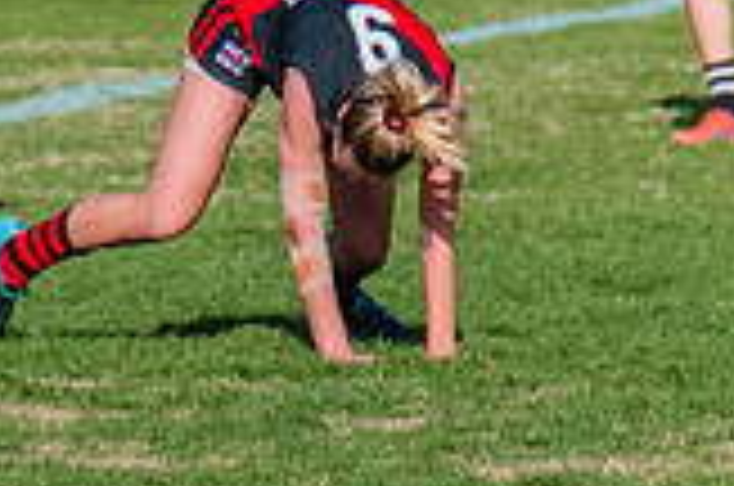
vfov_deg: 0.7
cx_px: -476
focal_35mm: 1908
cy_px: 177
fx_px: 38826
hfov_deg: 1.1
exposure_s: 1/2000
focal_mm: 420
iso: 800
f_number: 8
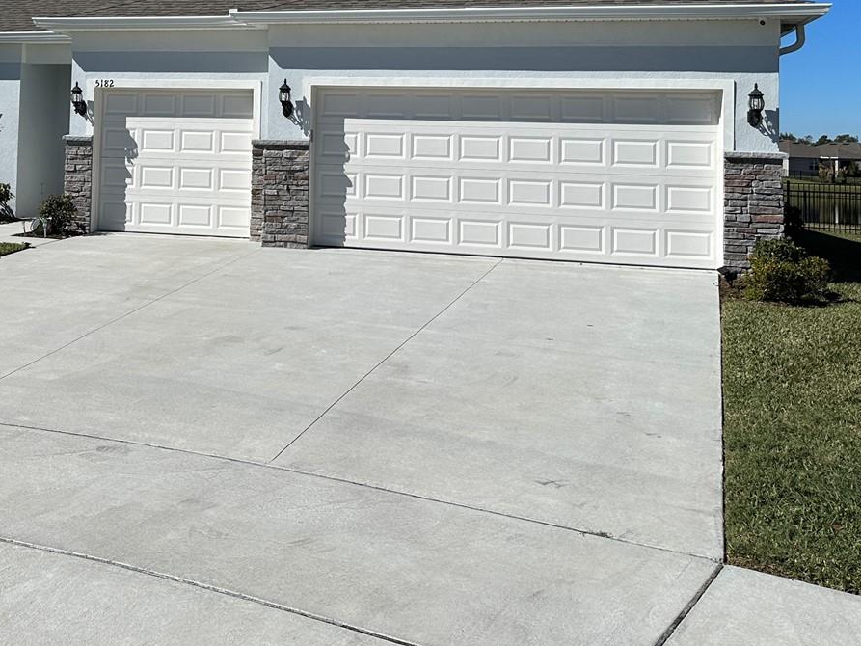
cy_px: 94
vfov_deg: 32.3
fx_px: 1070
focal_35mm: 43
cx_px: 217
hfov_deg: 42.5
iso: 80
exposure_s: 1/10753
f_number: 1.78
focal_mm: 6.86
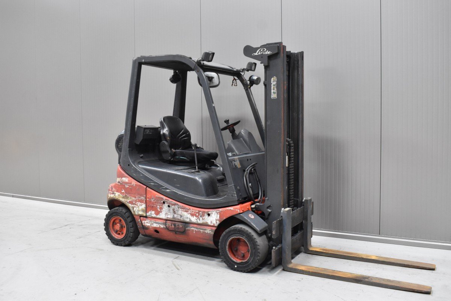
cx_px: 226
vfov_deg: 40.0
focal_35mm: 33
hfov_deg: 57.2
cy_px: 150
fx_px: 413
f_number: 5
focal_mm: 22
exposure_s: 1/25
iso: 1600
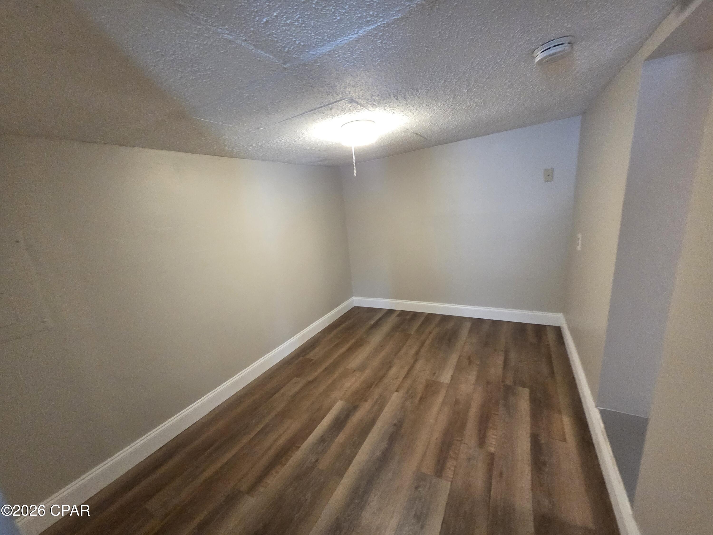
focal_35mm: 13
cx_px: 356
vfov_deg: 89.9
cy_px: 268
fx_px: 268
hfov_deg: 106.2
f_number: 2.2
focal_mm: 2.2
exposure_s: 1/60
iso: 500
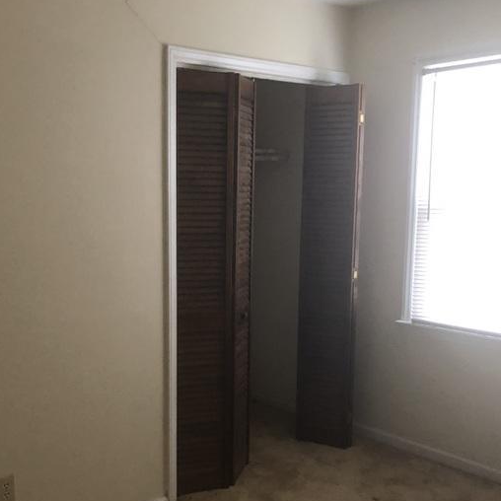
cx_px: 201
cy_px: 275
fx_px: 639
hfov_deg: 42.6
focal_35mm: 39
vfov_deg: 42.8
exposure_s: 1/13
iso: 100
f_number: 1.8
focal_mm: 3.99
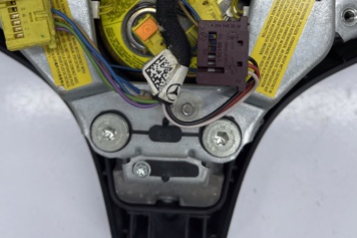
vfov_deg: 36.1
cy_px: 35
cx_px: 179
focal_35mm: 35
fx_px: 347
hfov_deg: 54.5
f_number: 1.6
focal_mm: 5.1
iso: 32
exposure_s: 1/341
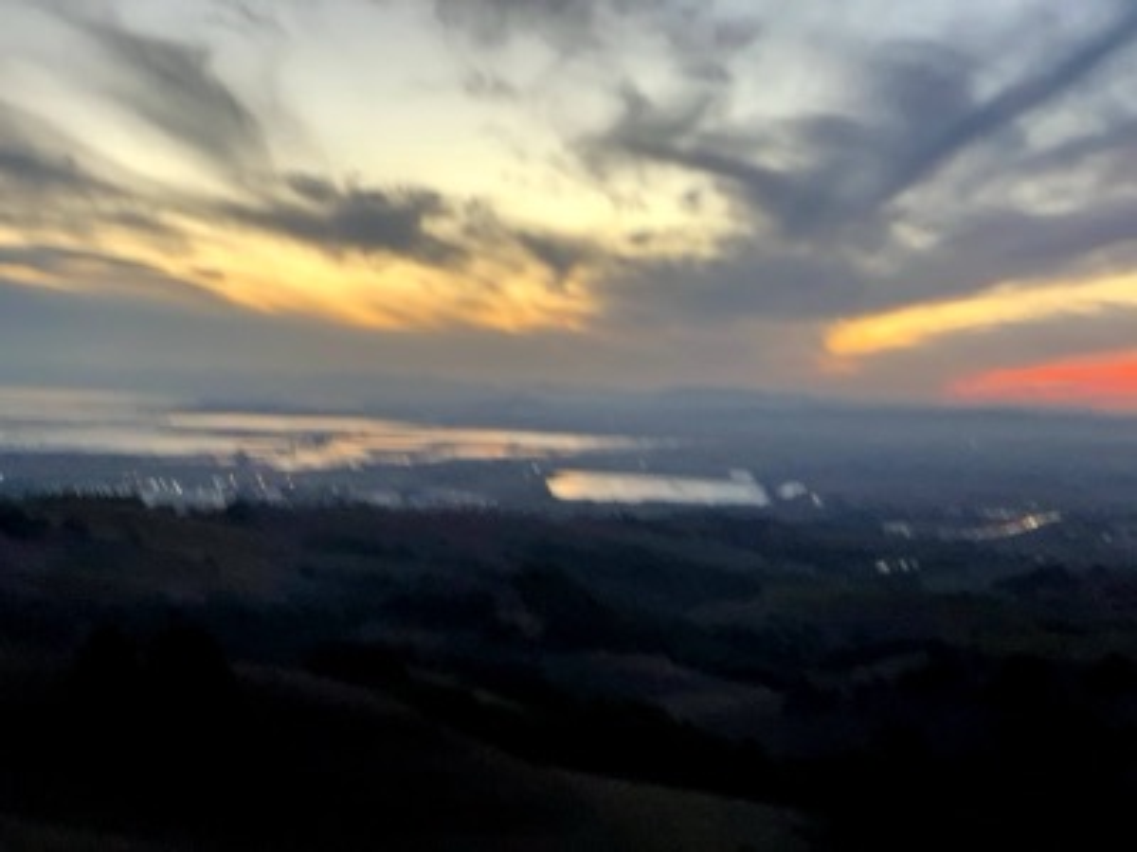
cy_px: 426
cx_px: 568
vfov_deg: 28.0
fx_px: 1708
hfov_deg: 36.8
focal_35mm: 52
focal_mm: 6
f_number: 2
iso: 200
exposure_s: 1/121
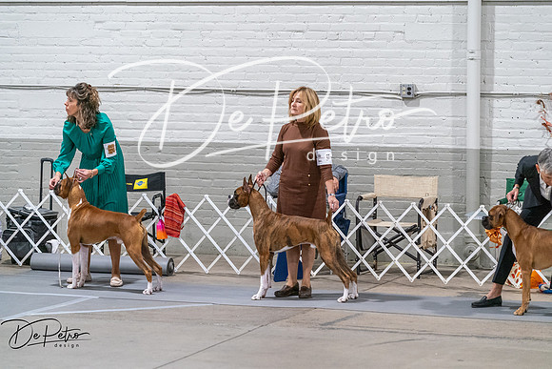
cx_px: 276
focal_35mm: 122
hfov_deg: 16.8
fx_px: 1871
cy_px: 184
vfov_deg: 11.2
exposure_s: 1/250
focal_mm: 122
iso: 6400
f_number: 3.5
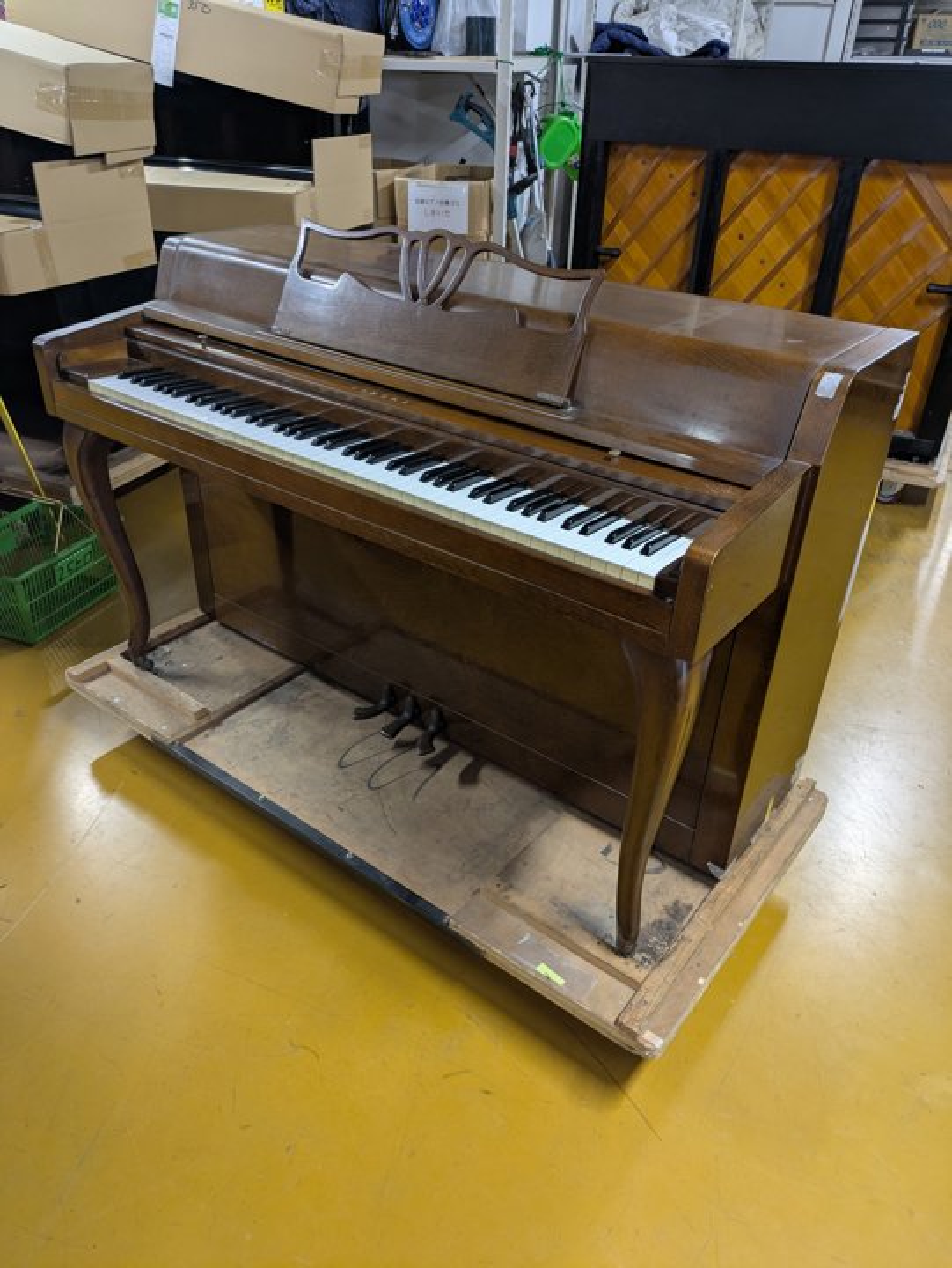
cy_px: 634
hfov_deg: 54.9
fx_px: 916
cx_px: 476
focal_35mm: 25
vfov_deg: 69.4
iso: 224
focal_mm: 5.43
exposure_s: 1/40
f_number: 1.89
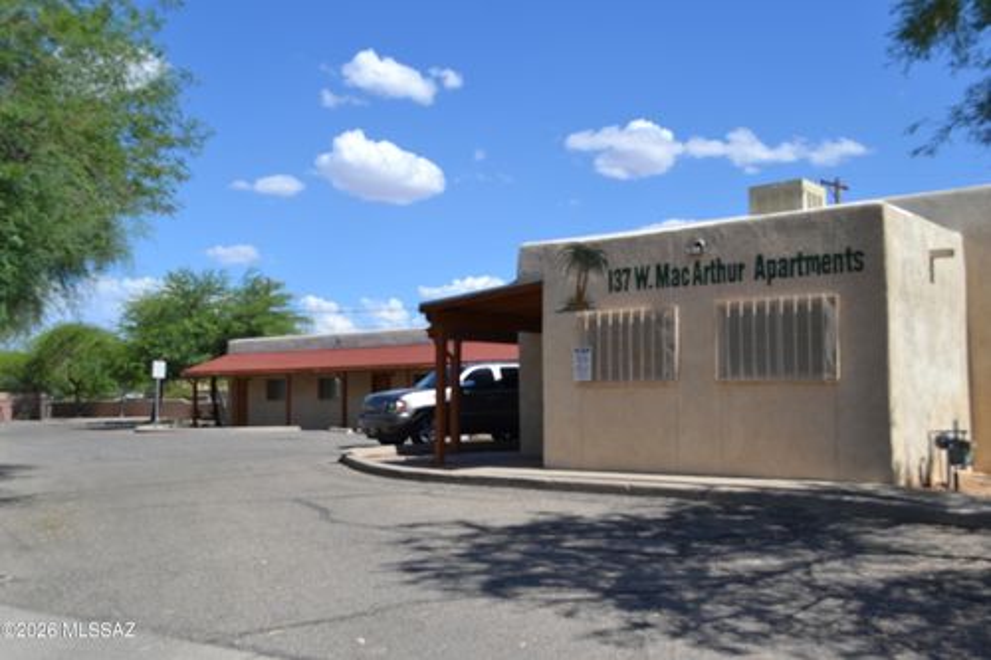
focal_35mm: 39
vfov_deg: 34.2
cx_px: 496
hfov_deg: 49.6
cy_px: 330
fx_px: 1073
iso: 100
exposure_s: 1/250
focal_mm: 26
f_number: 8
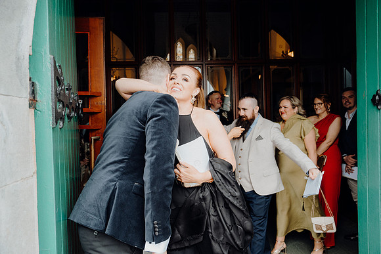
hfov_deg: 67.4
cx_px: 190
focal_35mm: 27
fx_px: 286
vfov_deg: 48.0
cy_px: 127
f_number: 3.5
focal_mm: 27
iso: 320
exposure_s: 1/200
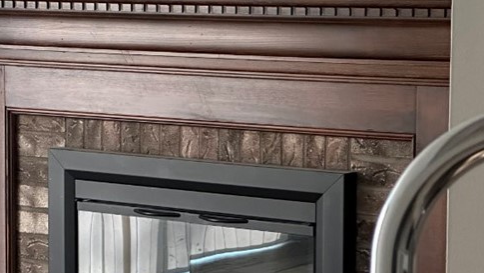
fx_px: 2272
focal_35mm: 177
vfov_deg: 6.8
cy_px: 248
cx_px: -3
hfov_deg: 12.0
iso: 250
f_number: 2.8
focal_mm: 9
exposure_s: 1/120
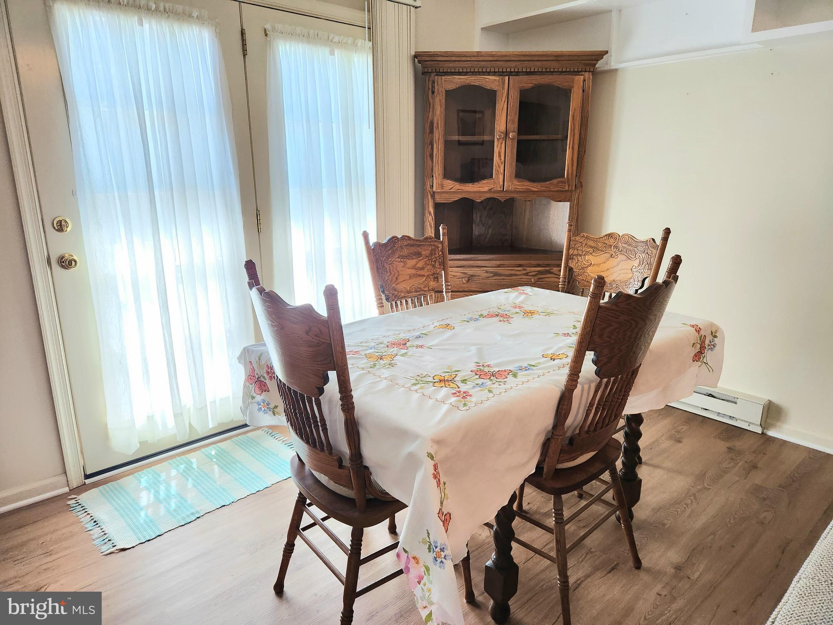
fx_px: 553
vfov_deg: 58.9
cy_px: 312
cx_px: 416
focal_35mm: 23
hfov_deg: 73.9
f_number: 1.8
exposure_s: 1/120
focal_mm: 5.4
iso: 250
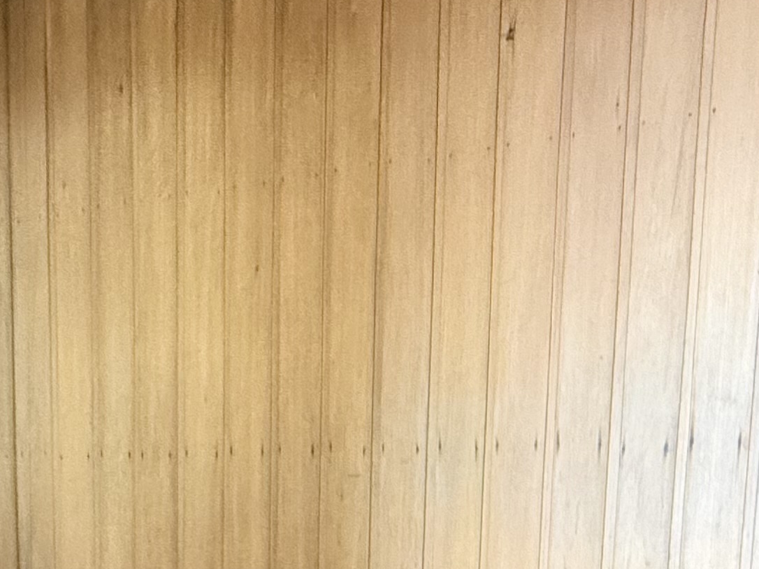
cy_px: 724
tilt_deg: -9.9
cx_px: 375
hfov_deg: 36.8
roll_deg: -1.3
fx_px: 1140
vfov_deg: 24.7
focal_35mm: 52
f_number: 2.2
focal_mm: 2.22
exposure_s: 1/60
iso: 400
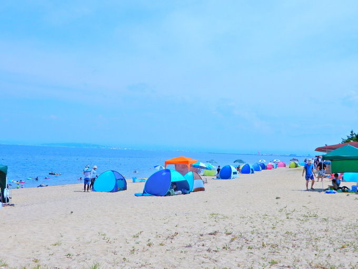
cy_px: 134
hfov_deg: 49.0
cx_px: 179
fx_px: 393
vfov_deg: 37.7
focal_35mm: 38
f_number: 5
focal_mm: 6.8
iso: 200
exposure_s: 1/2000
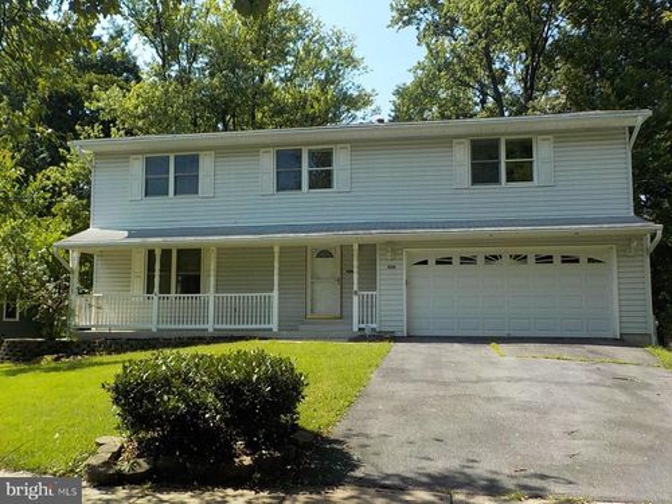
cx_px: 336
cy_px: 252
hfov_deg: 60.0
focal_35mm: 30
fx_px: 582
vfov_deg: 46.8
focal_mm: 4.1
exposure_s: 1/640
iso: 125
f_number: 3.3
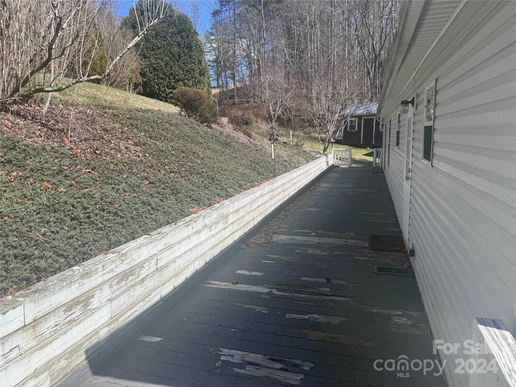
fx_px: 358
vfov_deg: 56.8
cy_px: 194
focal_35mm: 24
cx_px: 258
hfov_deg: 71.6
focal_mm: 6.86
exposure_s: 1/3413
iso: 80
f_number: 1.78
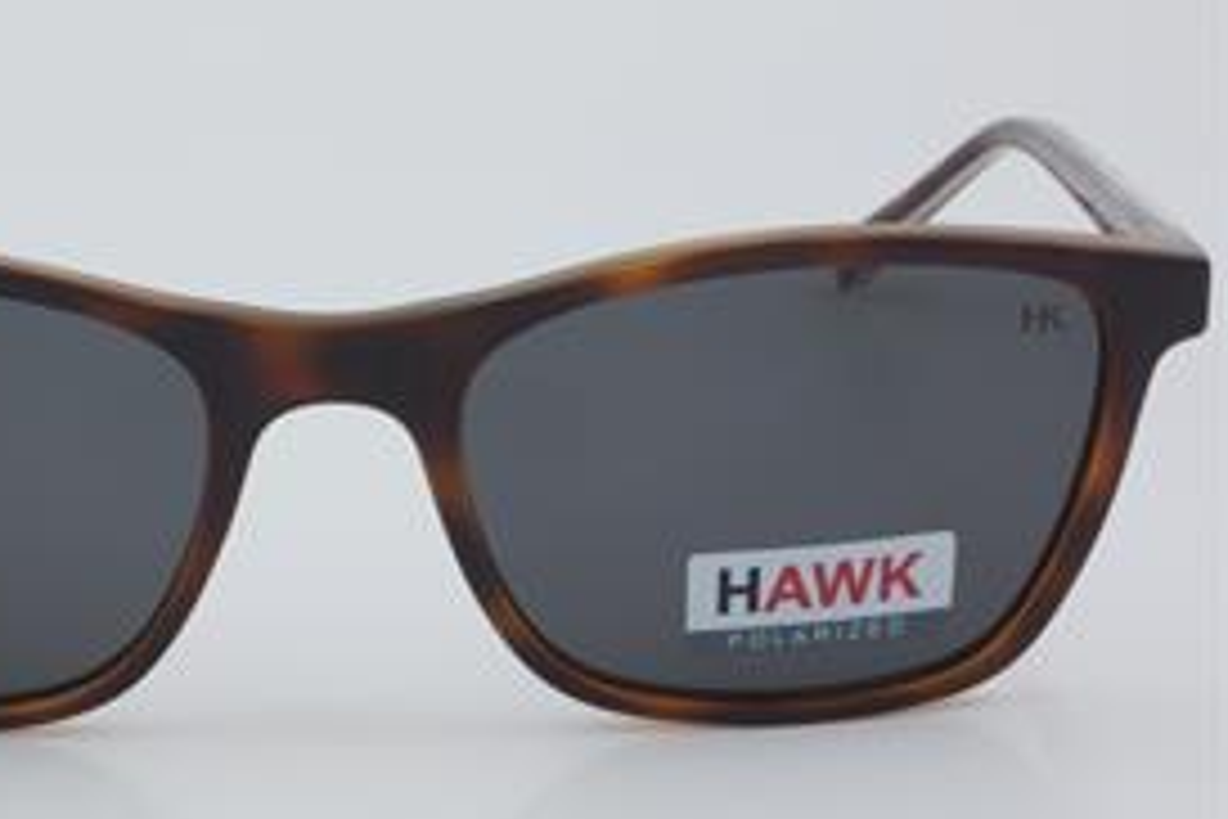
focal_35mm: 121
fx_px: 4118
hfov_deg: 16.9
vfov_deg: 11.4
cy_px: 446
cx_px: 333
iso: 100
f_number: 32
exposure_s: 1/4
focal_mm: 55
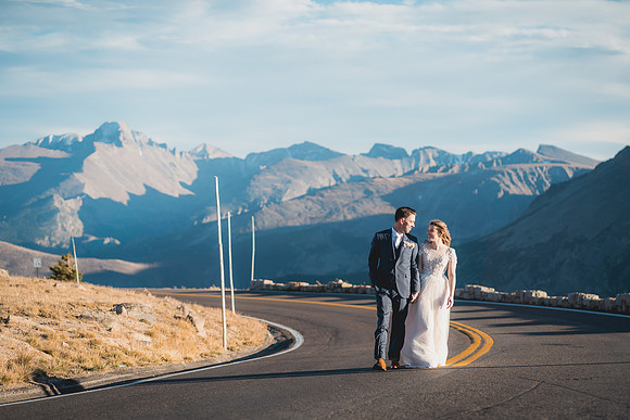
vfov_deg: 16.0
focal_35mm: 86
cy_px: 210
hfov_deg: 23.7
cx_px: 315
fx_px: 1499
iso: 125
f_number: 2.8
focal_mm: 85
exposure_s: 1/2500
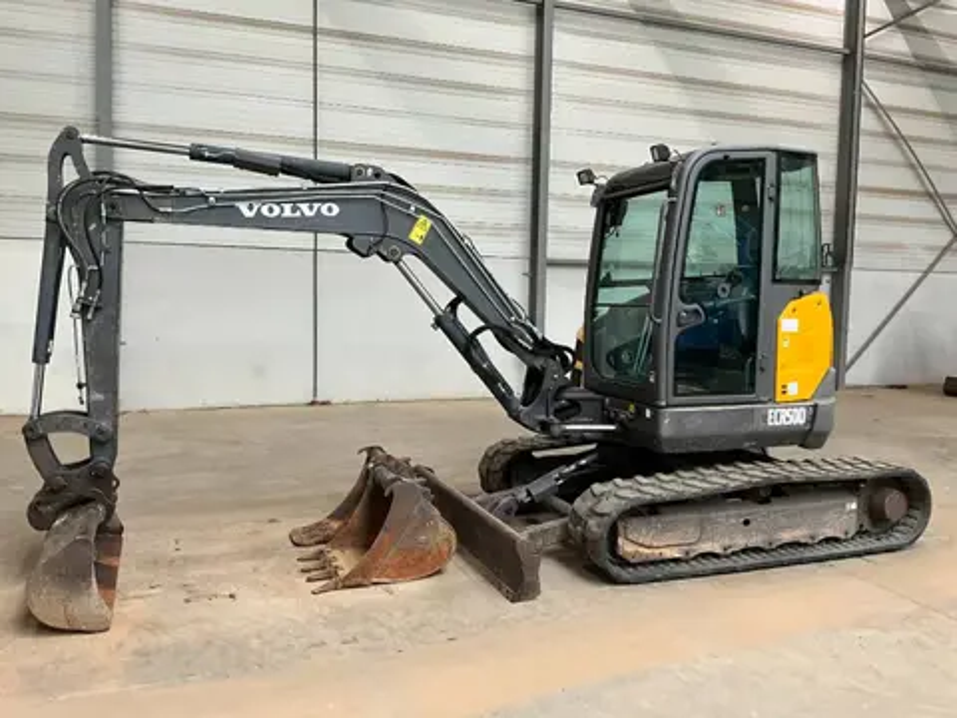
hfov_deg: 61.7
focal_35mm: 29
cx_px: 478
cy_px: 359
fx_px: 802
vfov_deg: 48.2
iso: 100
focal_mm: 3
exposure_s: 1/60
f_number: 1.8
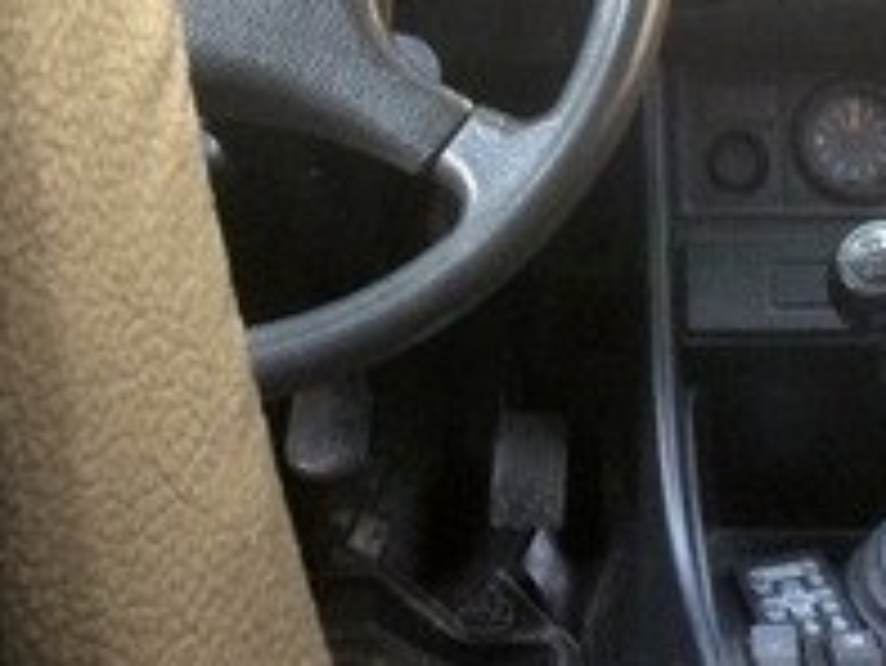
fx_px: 2484
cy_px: -290
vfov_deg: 14.4
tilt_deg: -13.5
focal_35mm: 97
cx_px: 535
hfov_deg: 20.2
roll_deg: -0.4
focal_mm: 4.15
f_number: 2.2
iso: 64
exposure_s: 1/33
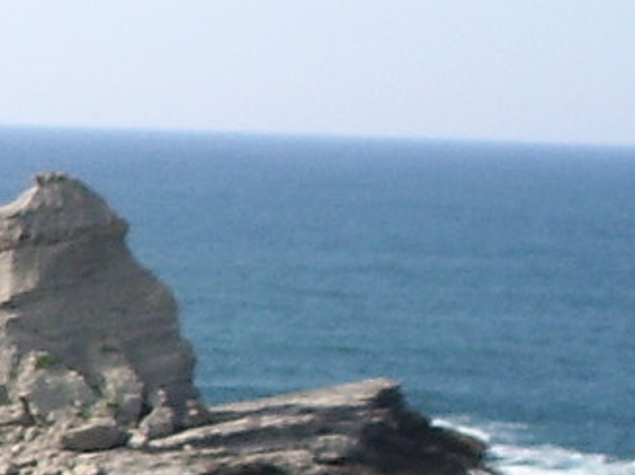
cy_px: 520
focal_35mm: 220
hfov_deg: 8.3
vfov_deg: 6.7
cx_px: -869
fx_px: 4033
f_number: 4.3
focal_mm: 5.8
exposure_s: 1/400
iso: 50
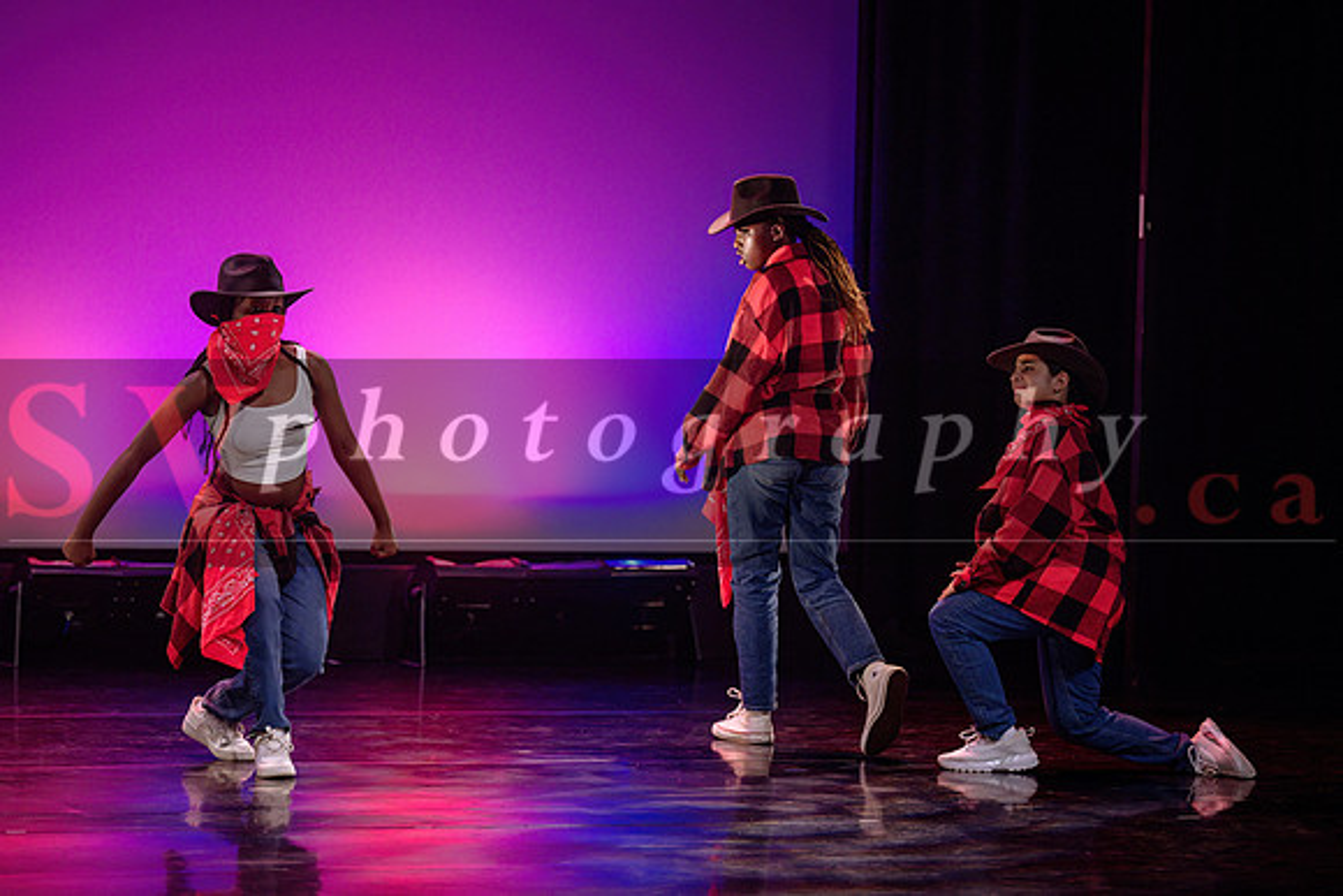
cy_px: 387
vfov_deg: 9.0
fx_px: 5720
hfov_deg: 13.4
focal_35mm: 153
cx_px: 580
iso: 1600
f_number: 2.8
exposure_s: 1/250
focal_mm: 135
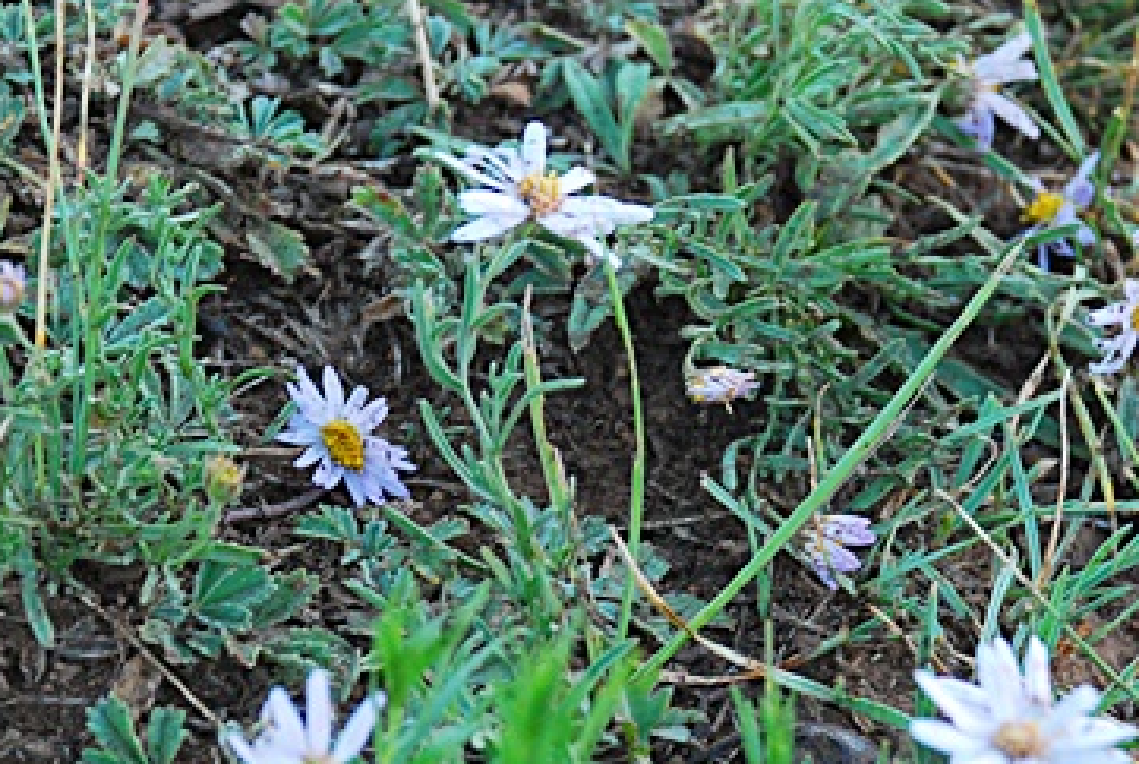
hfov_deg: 8.3
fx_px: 7894
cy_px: 477
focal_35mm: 249
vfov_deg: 5.5
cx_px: 546
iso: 400
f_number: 6.3
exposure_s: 1/60
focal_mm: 75
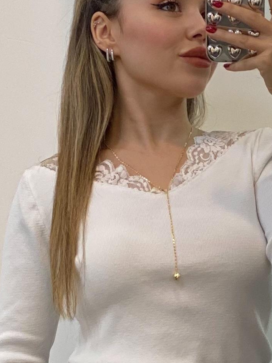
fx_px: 2326
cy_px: 502
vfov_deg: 8.8
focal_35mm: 222
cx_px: 197
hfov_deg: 6.7
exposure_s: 1/100
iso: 80
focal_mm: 6
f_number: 2
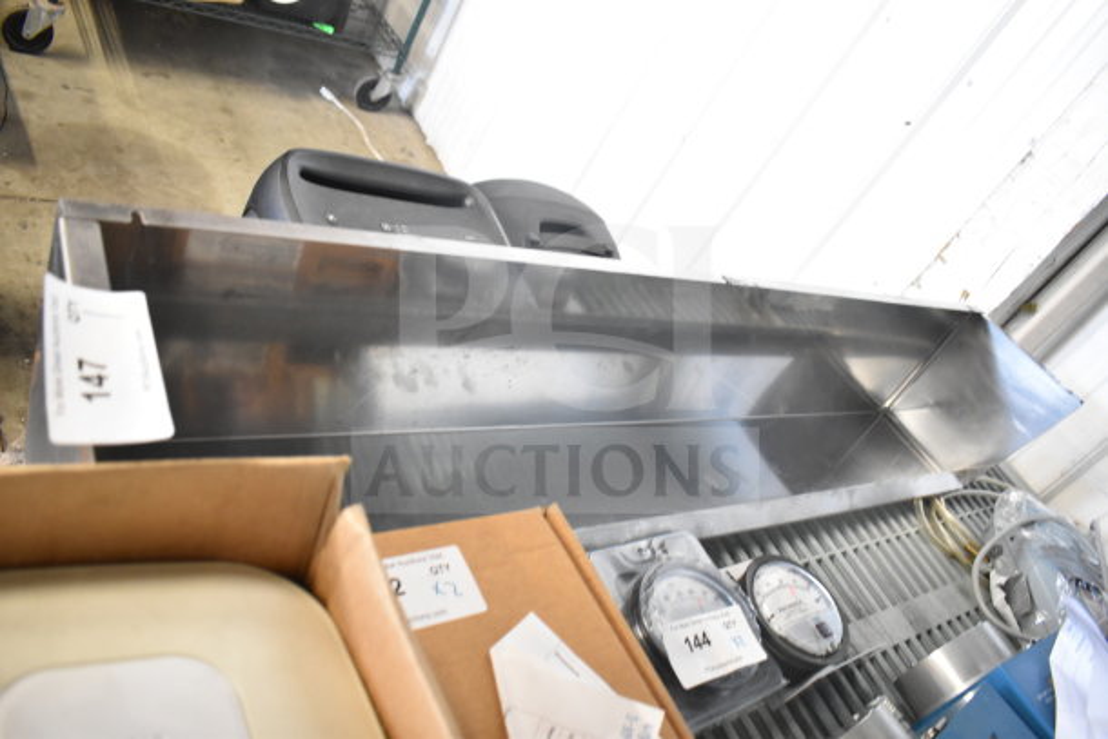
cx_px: 554
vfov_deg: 48.0
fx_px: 831
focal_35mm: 27
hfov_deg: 67.4
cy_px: 370
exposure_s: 1/30
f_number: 3.5
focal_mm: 18
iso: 2200
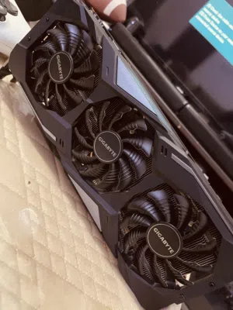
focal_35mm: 26
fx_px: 233
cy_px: 155
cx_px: 116
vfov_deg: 67.3
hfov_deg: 53.1
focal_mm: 4.2
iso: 800
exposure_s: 1/25
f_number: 1.6
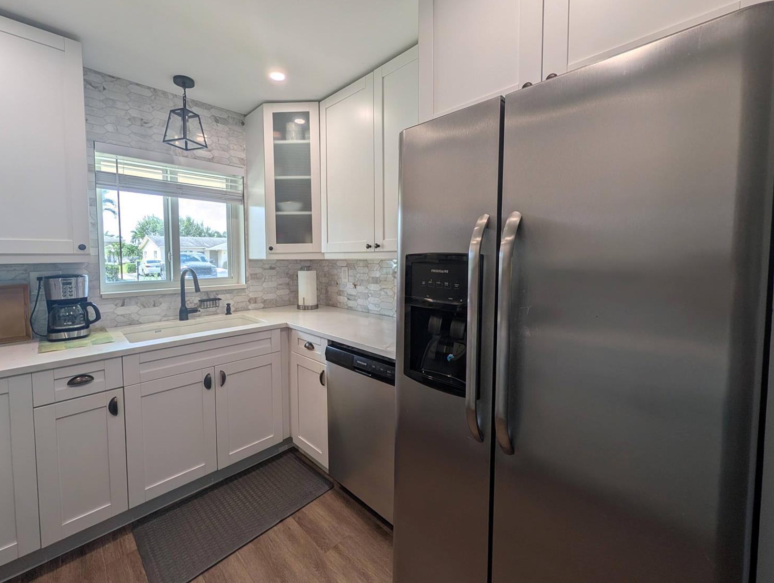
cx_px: 358
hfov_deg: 105.9
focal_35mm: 13
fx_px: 291
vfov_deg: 89.9
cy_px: 269
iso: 46
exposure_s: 1/318
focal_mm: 2.02
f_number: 1.7
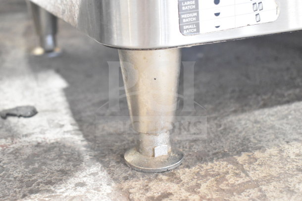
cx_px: 151
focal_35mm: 57
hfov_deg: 35.0
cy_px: 100
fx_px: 478
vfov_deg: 23.8
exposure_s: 1/100
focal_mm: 38
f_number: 4.8
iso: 6400
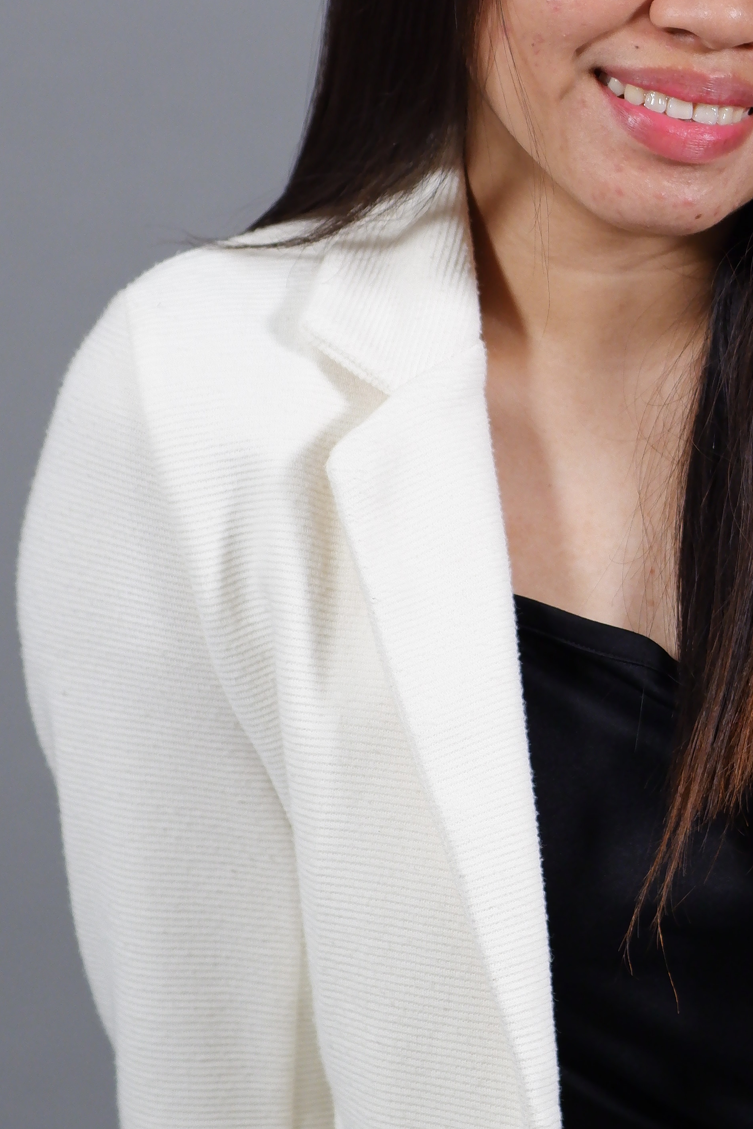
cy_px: 293
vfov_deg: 11.5
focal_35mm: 178
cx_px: 725
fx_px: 5583
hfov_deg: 7.7
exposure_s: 1/200
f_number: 2.8
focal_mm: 56
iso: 1250
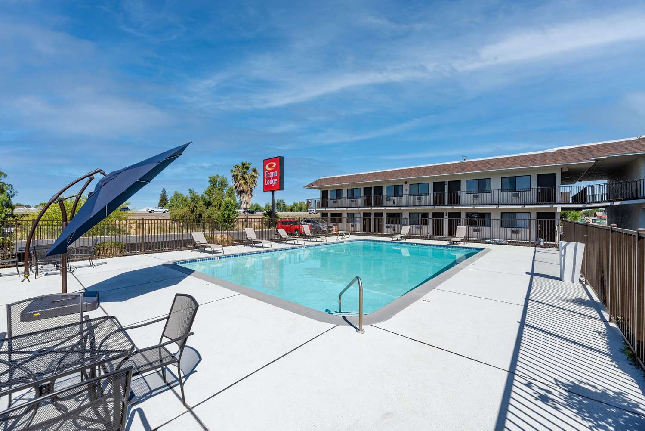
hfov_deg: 104.2
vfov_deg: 81.3
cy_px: 216
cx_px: 322
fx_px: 251
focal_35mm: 14
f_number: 8
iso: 400
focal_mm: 14
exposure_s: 1/1000
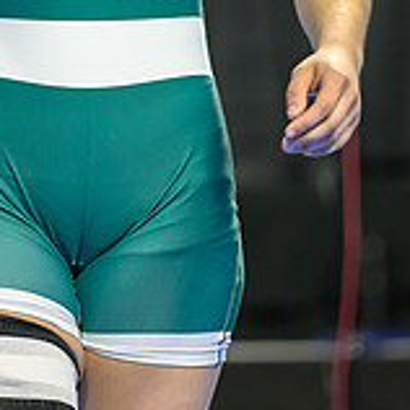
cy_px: -173
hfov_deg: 2.7
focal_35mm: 652
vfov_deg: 2.7
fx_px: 8737
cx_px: 27
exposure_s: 1/800
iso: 3200
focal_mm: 170
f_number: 2.8
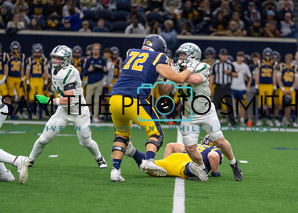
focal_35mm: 267
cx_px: 195
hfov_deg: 7.6
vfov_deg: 5.4
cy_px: 120
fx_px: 2256
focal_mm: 200
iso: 2000
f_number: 2.8
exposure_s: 1/1000
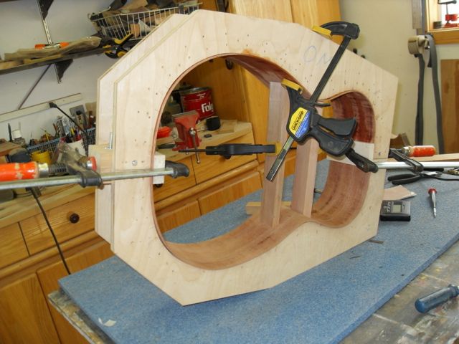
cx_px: 230
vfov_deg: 40.7
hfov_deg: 52.6
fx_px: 464
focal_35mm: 35
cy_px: 172
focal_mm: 6.3
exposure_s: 1/45
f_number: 2.8
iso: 100
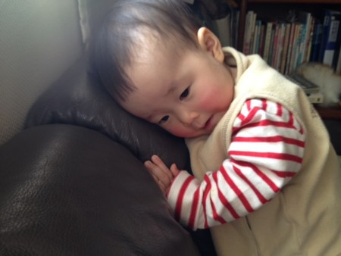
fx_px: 345
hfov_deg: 52.6
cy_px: 128
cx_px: 170
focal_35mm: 35
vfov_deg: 40.7
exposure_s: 1/30
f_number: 2.4
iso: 64
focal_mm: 4.28
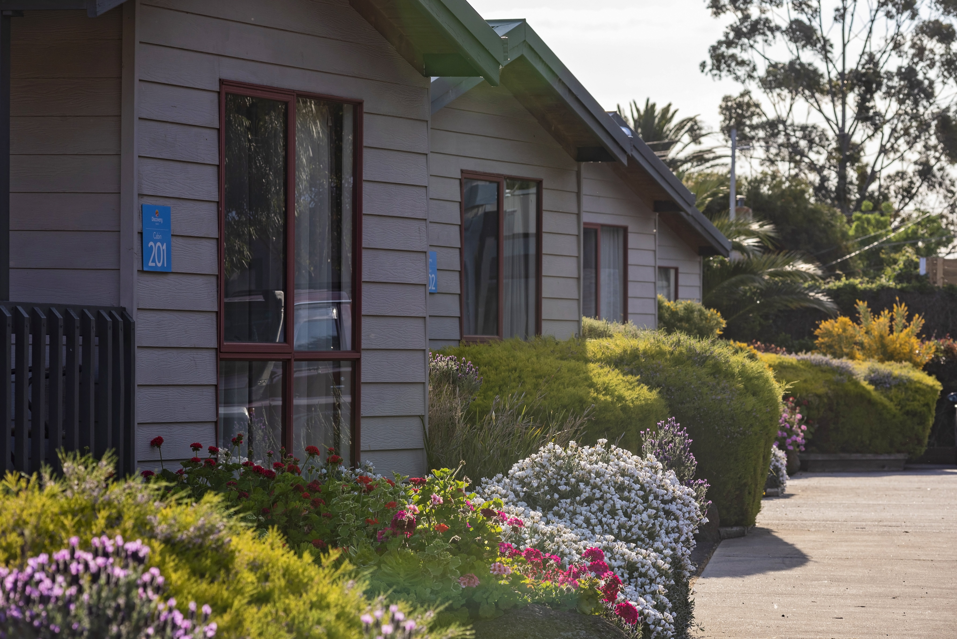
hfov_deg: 13.7
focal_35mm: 150
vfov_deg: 9.2
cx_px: 478
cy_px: 320
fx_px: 3976
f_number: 9
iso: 200
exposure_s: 1/320
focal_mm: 145
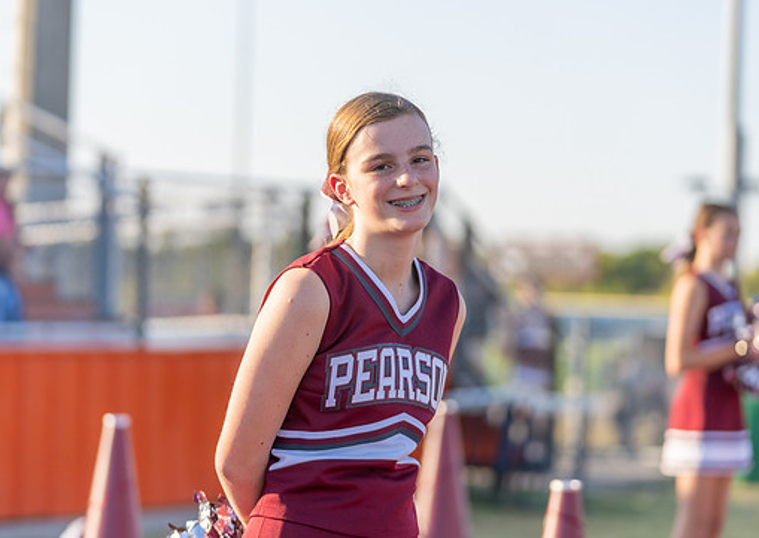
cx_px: 398
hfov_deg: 15.1
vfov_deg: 10.8
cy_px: 284
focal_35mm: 133
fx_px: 2860
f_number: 2.8
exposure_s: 1/1000
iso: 100
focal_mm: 110
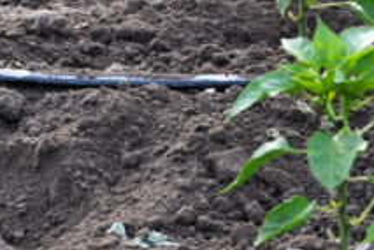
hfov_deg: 4.9
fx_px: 4353
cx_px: 44
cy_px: 331
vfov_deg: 3.3
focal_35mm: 419
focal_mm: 66
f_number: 5.3
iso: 200
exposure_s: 1/160
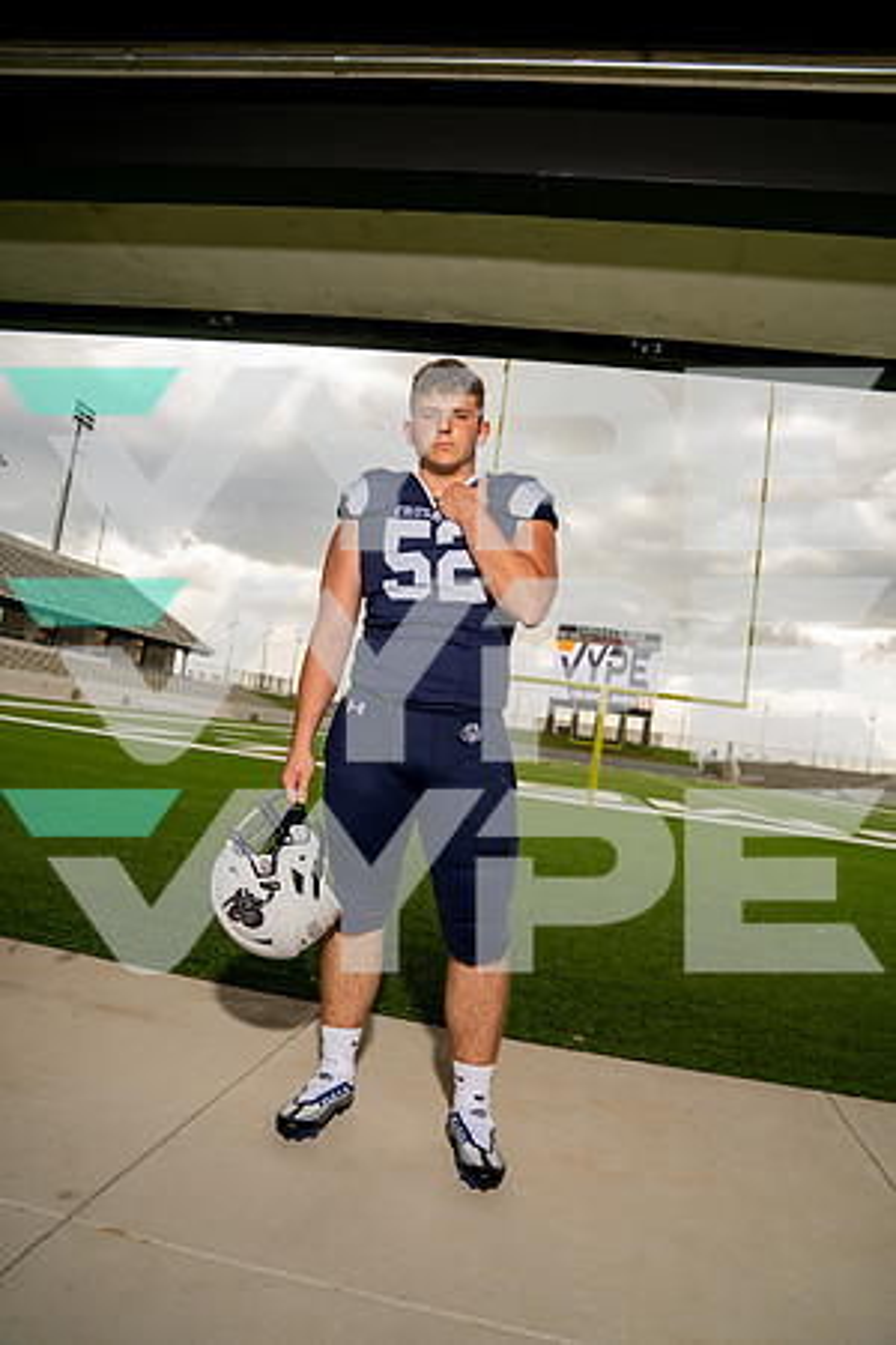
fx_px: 896
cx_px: 448
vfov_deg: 73.7
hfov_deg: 53.1
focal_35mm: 24
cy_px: 672
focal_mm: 24
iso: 100
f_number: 4.5
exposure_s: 1/250
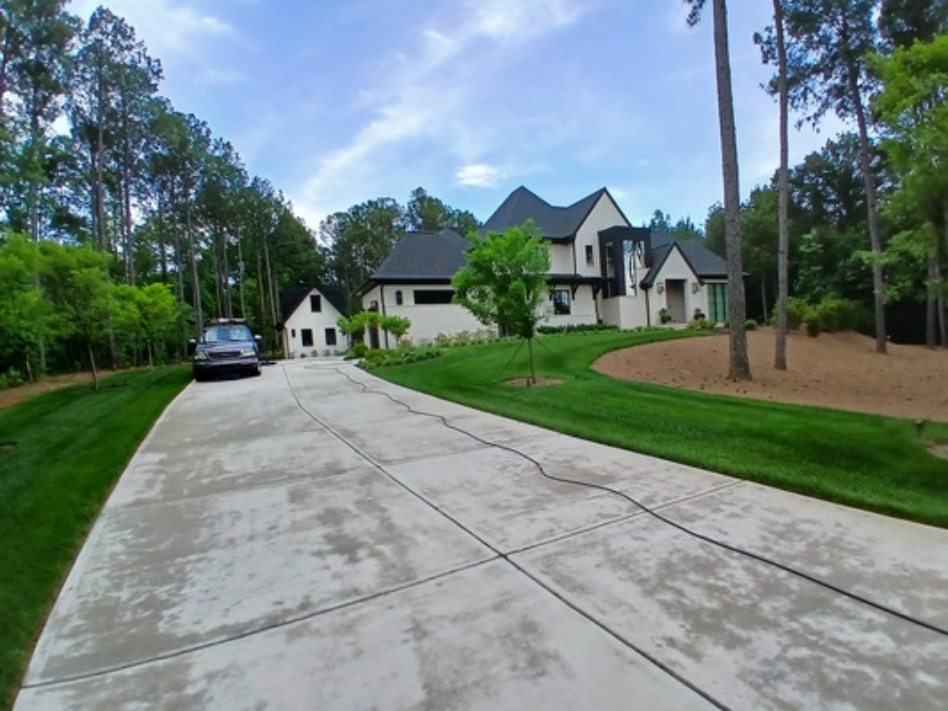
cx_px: 474
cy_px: 356
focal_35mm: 17
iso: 50
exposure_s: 1/769
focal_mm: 1.4
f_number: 2.2
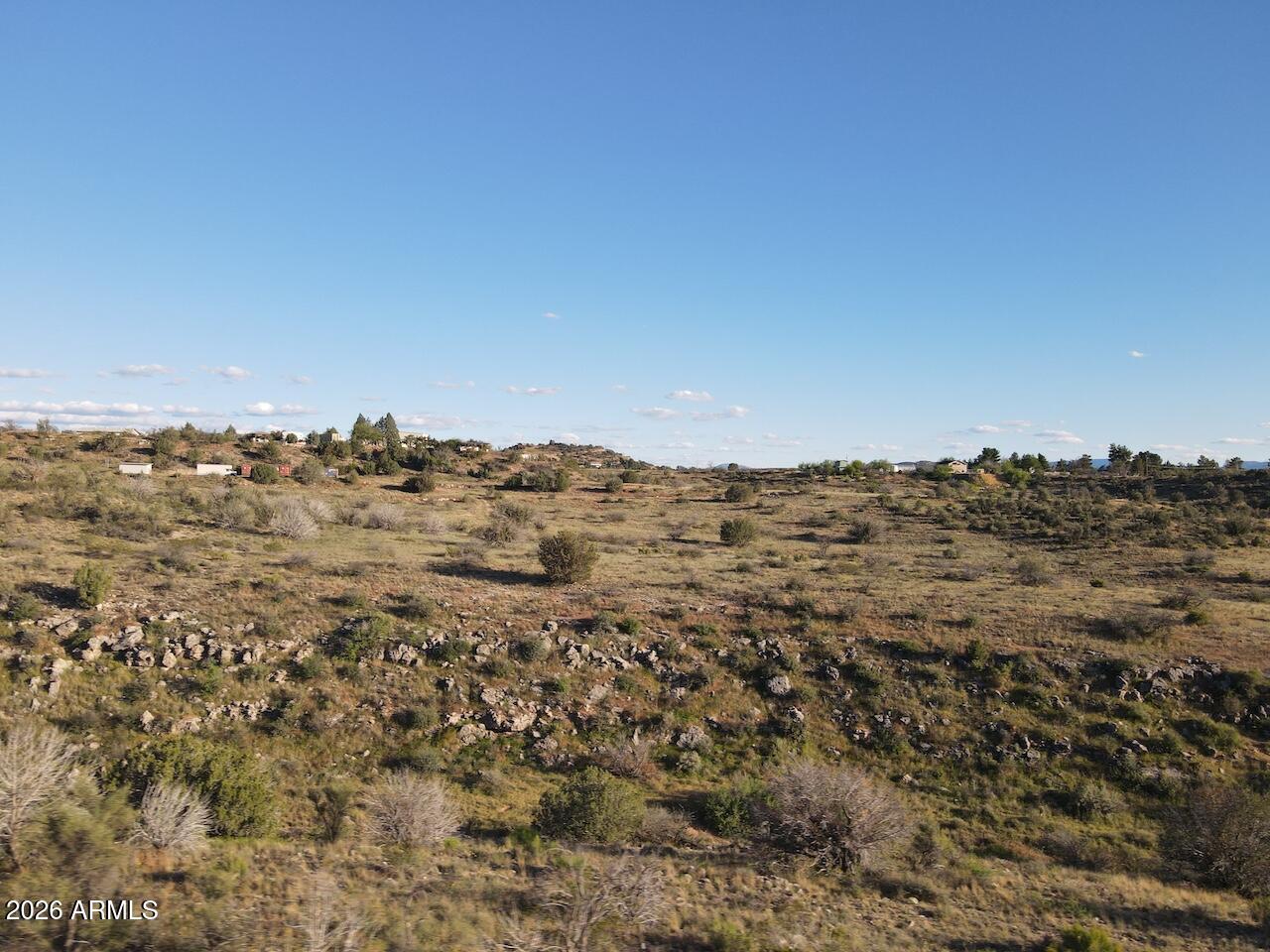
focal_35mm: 24
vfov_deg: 56.8
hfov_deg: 71.6
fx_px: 881
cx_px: 635
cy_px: 476
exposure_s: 1/30
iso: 100
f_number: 2.8
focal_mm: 4.5
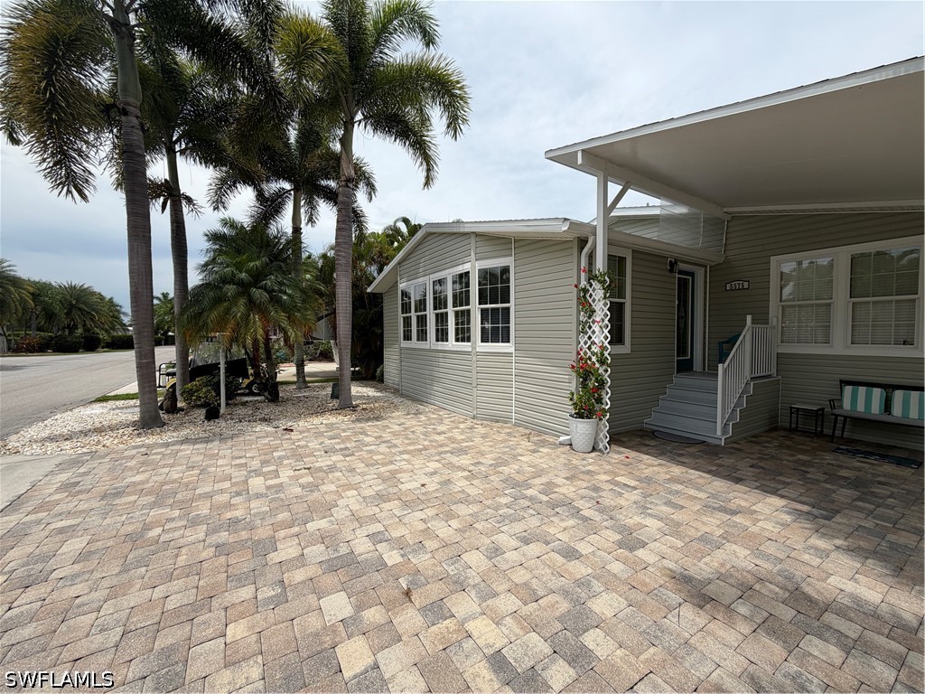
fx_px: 374
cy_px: 347
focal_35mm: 14
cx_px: 462
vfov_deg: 85.7
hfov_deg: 102.1
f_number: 2.2
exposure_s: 1/1211
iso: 20
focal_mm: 2.22
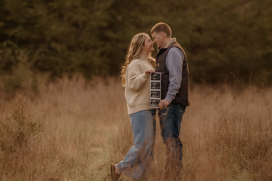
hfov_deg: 16.1
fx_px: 959
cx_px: 136
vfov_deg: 10.8
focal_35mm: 127
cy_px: 90
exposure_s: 1/1000
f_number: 1.4
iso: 320
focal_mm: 85
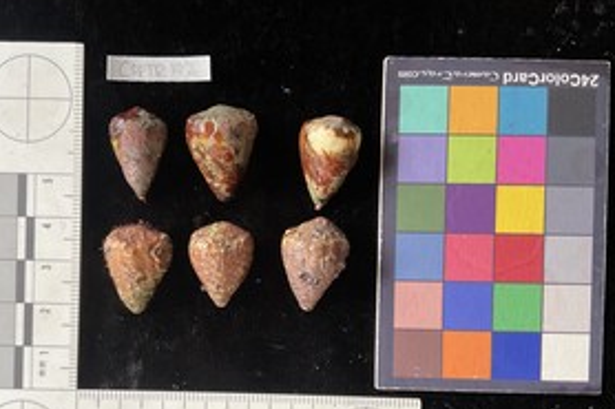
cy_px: 271
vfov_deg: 34.7
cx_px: 277
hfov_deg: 50.6
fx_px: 649
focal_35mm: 38
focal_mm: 3
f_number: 1.8
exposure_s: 1/60
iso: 125
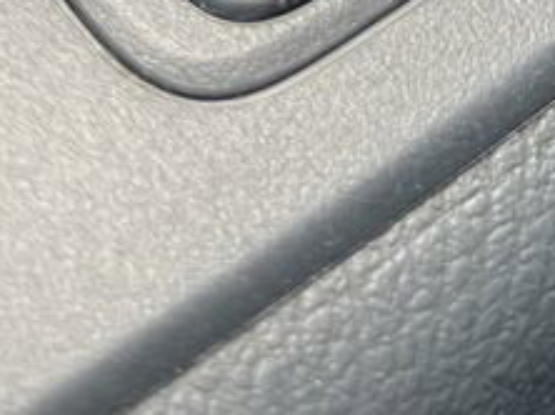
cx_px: 492
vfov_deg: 11.0
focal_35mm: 120
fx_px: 1922
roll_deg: +0.3
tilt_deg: -32.0
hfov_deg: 16.2
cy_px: -458
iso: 125
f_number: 1.6
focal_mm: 5.1
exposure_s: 1/79
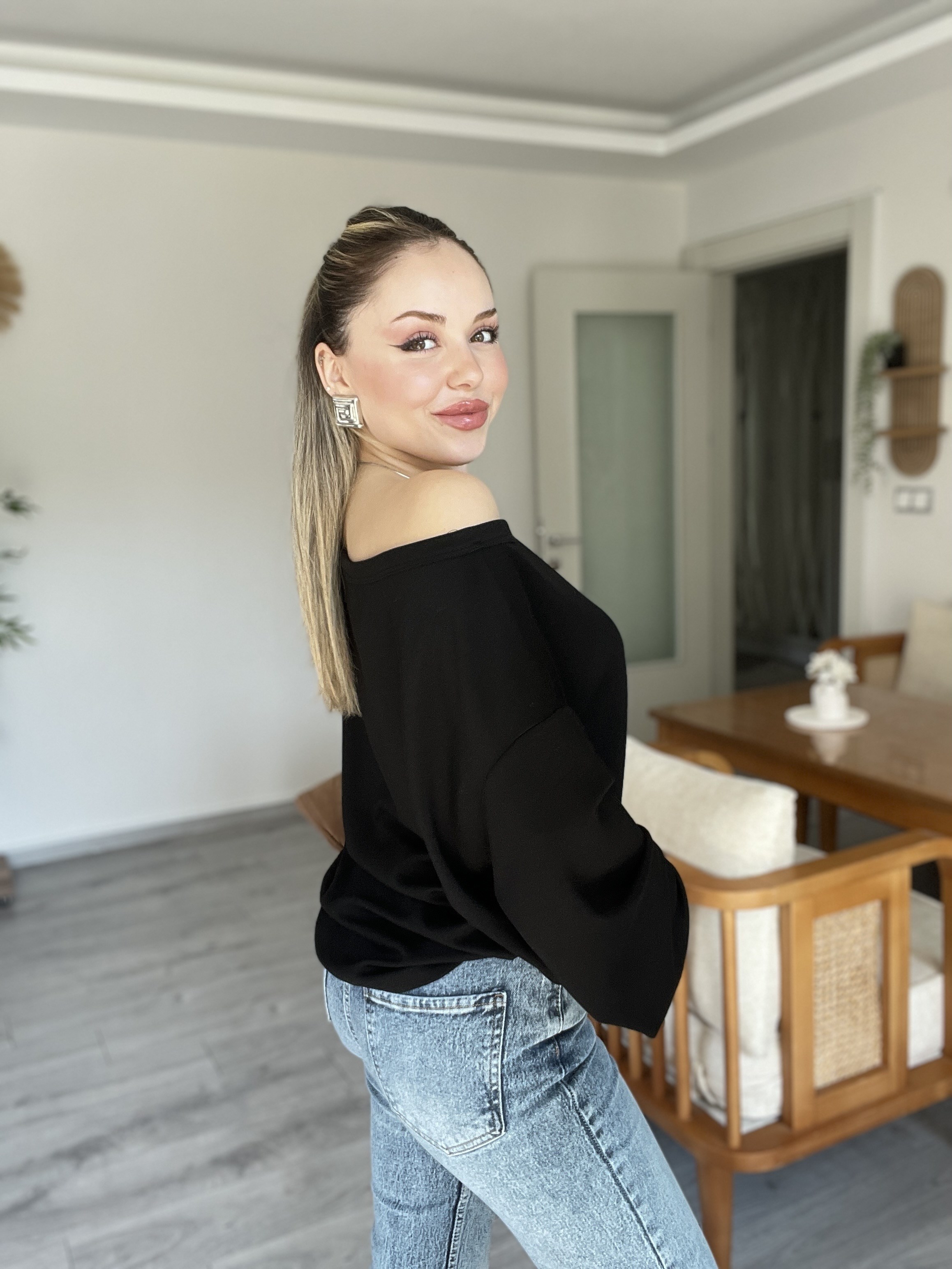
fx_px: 1100
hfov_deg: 46.8
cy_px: 634
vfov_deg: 60.0
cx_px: 476
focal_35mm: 30
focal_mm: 2.71
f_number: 2.2
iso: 80
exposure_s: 1/121
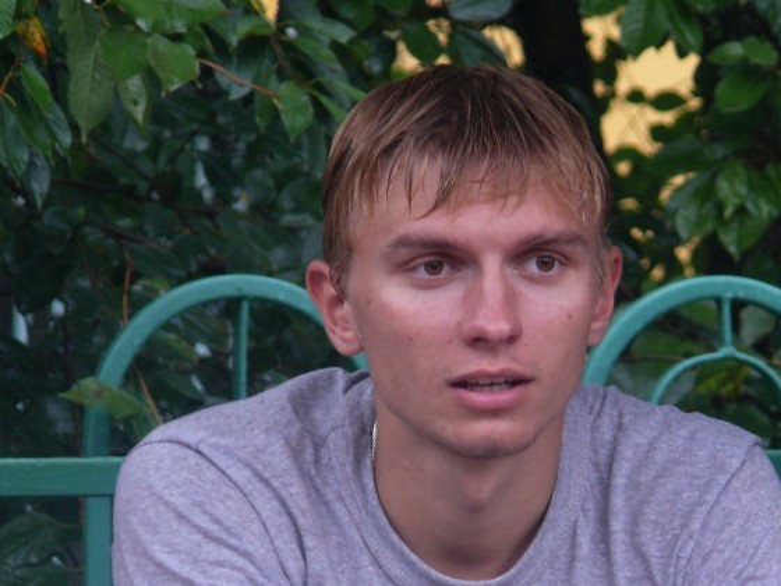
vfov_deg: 3.3
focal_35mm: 445
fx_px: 10040
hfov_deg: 4.5
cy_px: 293
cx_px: 390
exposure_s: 1/30
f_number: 3.6
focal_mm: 52.8
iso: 125
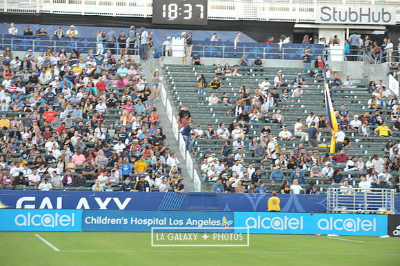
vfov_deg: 10.5
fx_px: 1444
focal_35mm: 130
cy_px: 133
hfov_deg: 15.8
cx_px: 200
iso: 400
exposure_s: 1/100
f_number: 5
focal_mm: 130
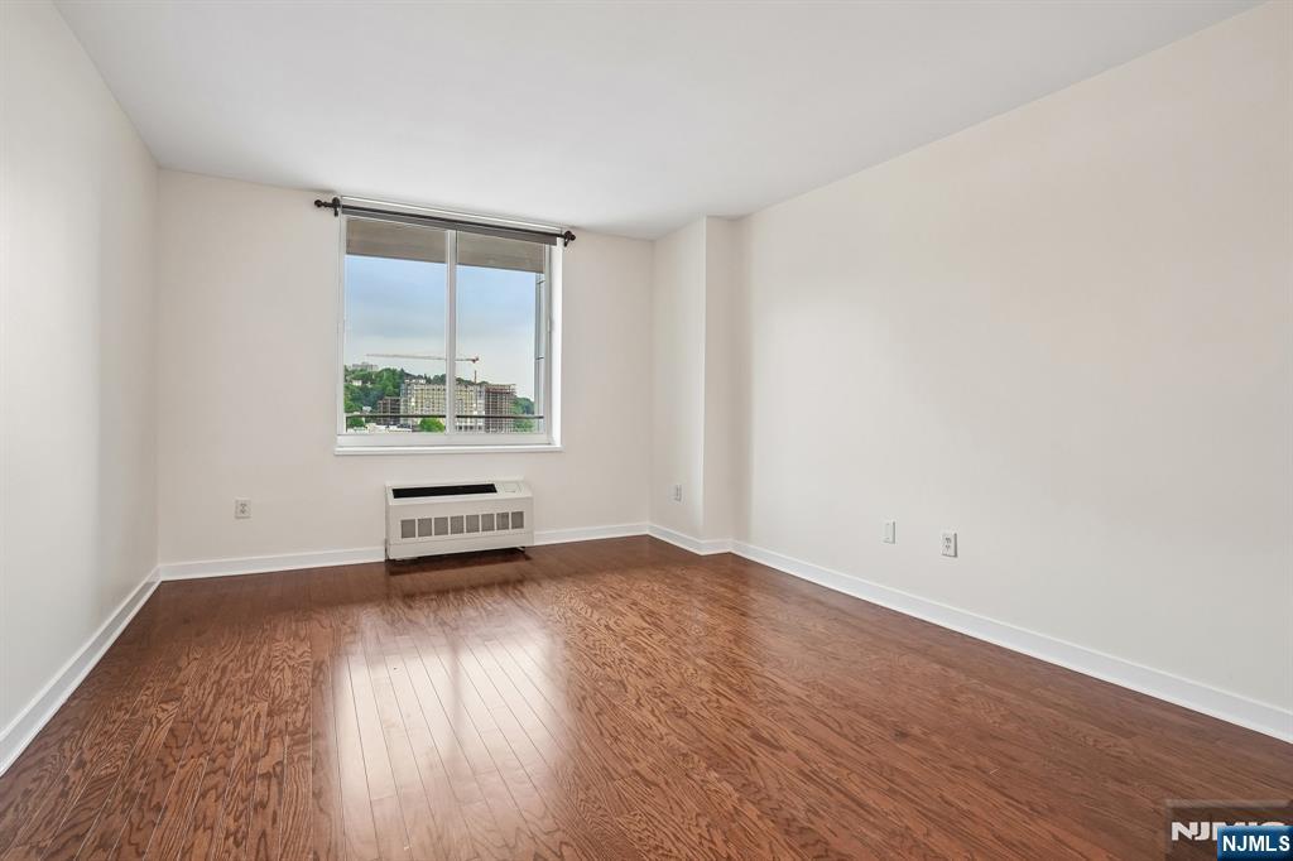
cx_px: 646
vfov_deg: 73.7
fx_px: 574
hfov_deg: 96.8
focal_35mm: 16
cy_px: 430
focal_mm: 16
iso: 400
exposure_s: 1/13
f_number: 8
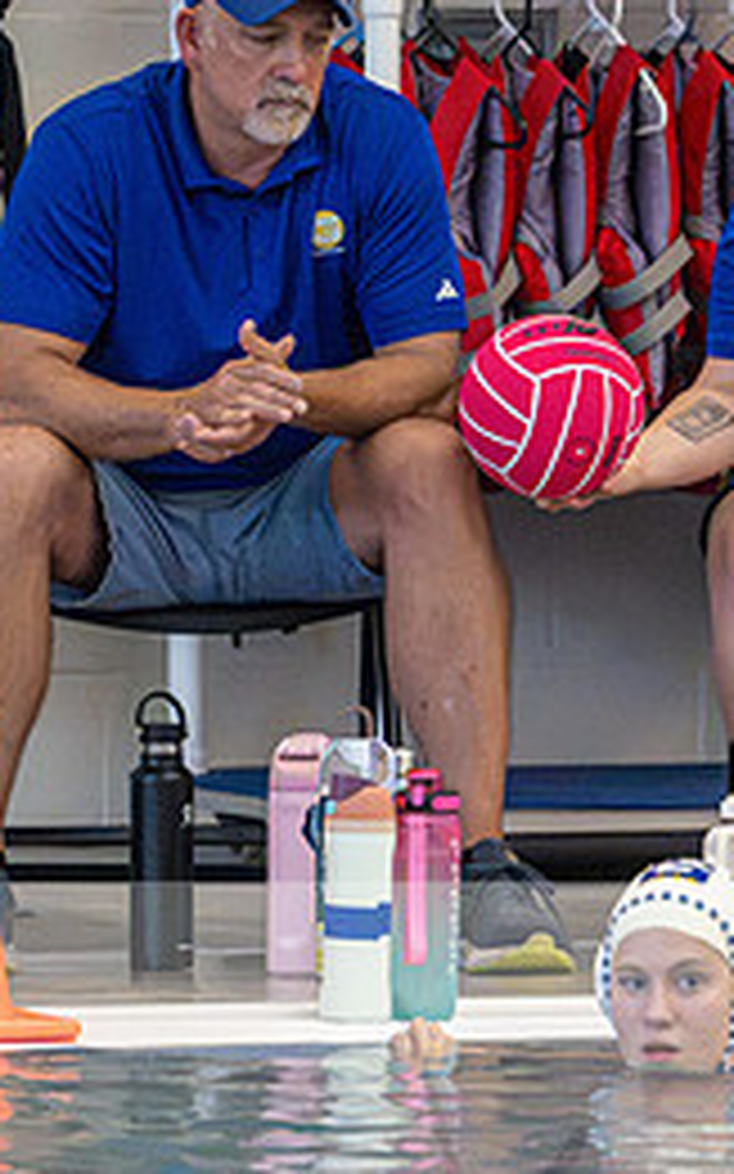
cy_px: 468
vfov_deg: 2.6
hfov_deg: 1.6
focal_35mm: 819
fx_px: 26228
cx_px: 802
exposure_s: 1/1000
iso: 25600
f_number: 4
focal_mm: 280
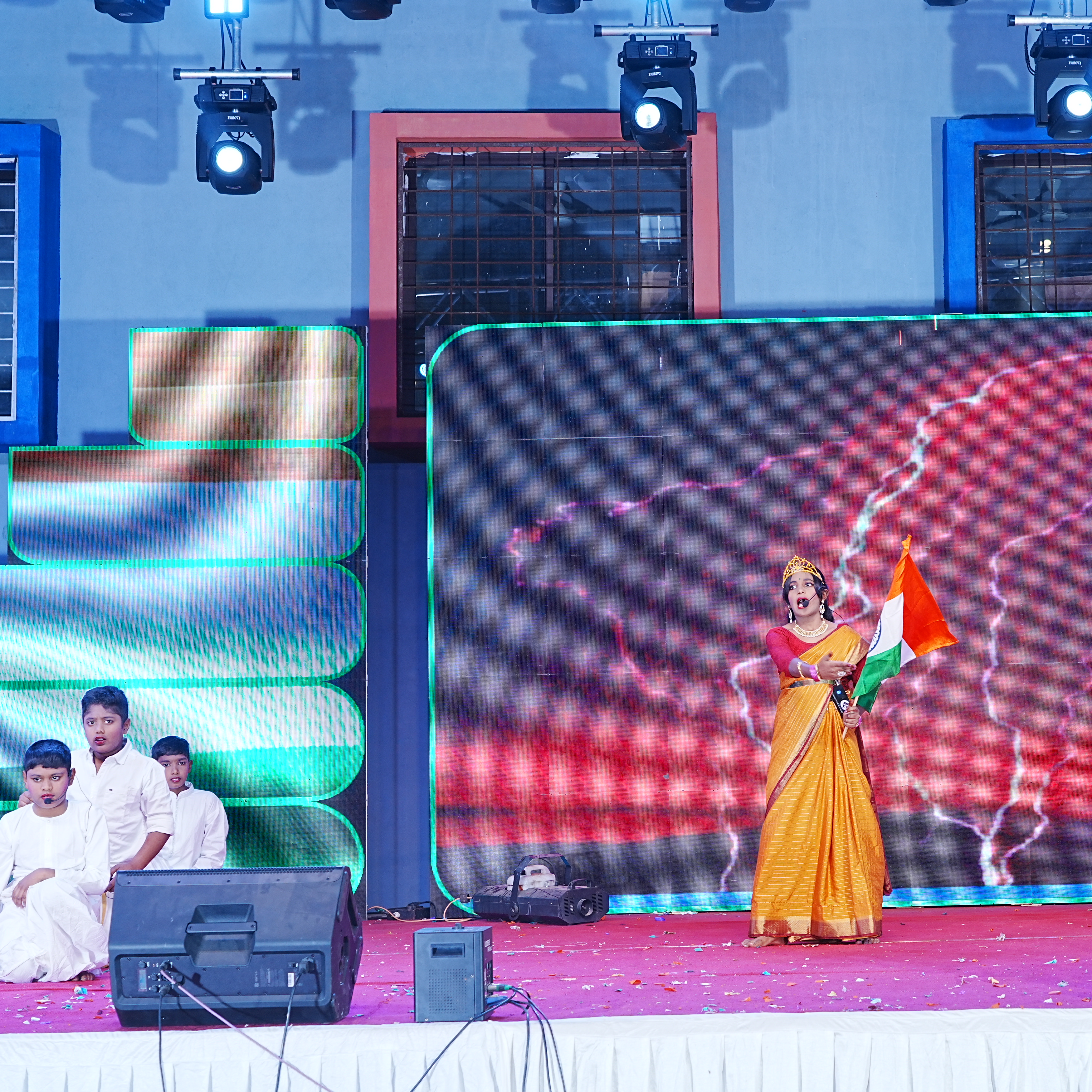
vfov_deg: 25.4
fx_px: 2427
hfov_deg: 25.2
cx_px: 754
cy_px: 543
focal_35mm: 68
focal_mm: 53
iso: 400
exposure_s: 1/160
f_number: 5.6
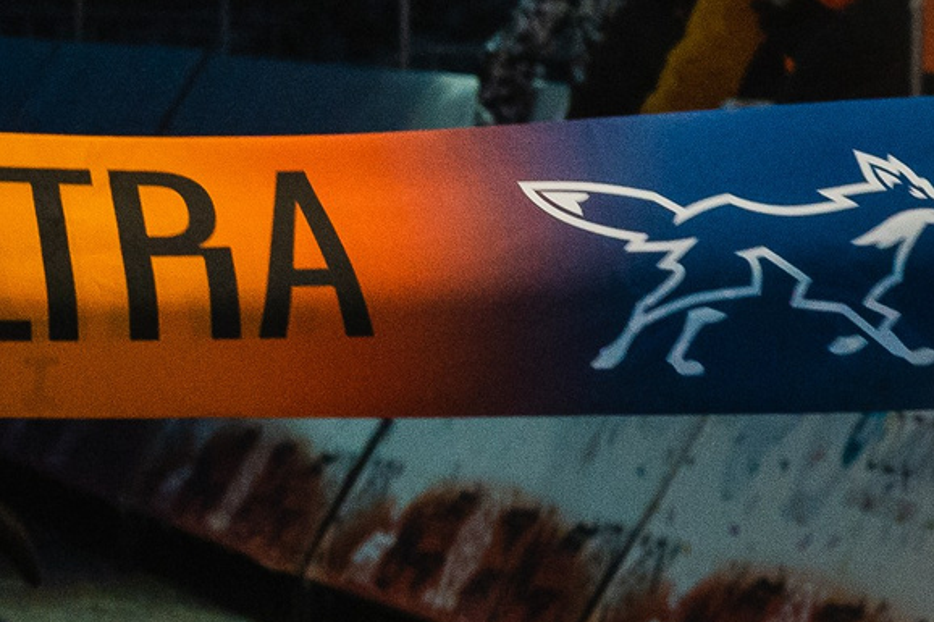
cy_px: 32
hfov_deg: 5.2
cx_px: -992
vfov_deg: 3.6
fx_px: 10011
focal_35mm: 386
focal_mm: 85
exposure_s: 1/320
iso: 3200
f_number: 7.1
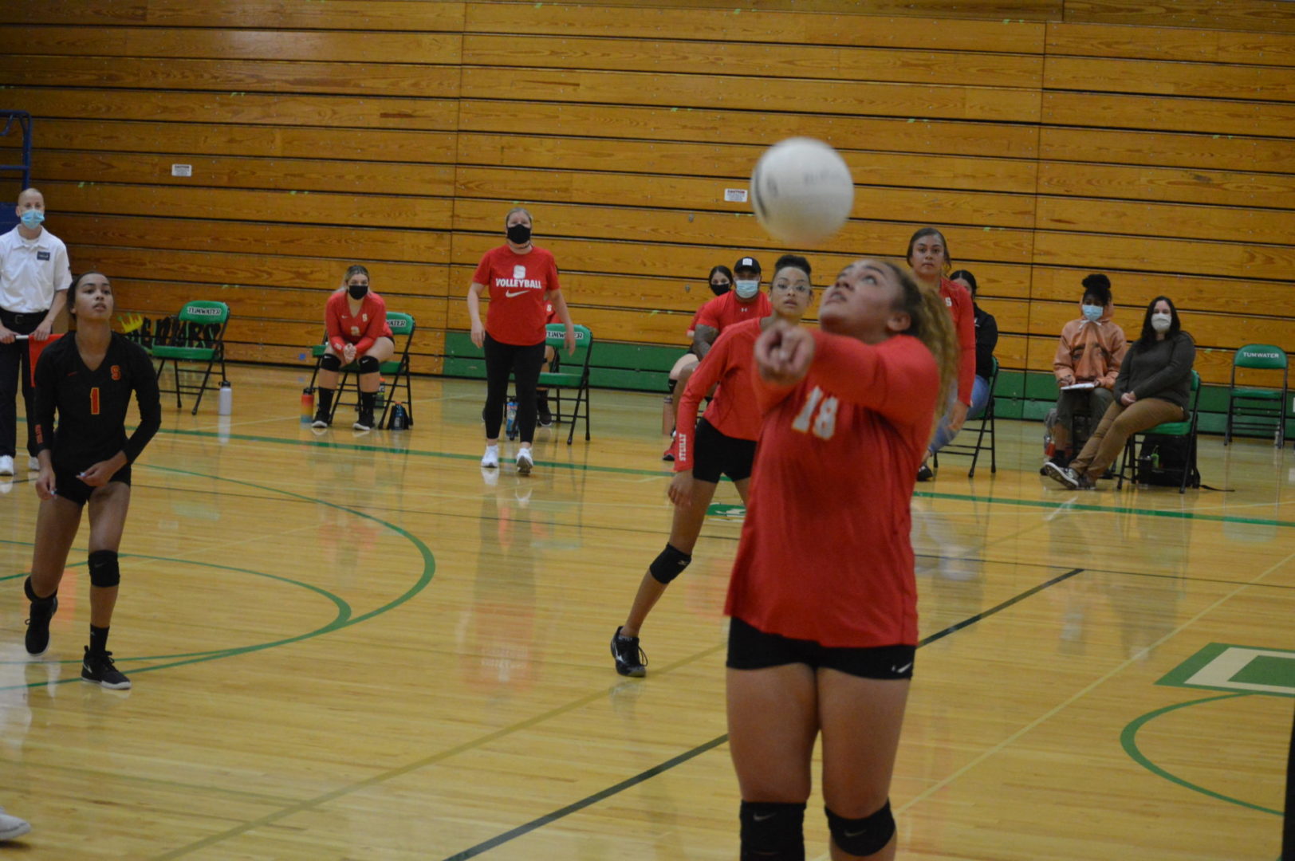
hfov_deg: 24.6
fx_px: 2965
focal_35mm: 82
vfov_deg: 16.5
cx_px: 648
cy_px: 430
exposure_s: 1/320
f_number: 4
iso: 3200
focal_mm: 55
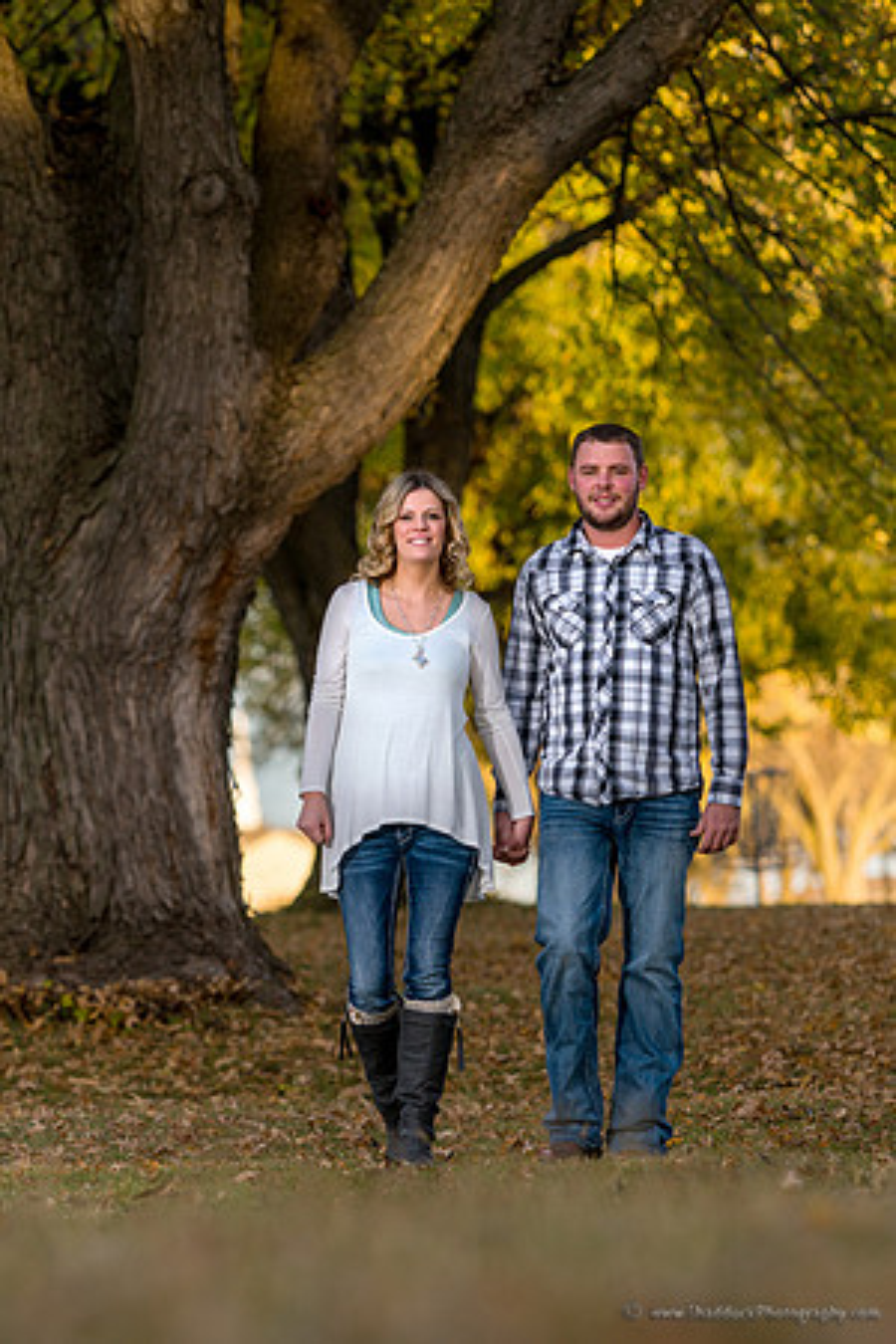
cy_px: 672
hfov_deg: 8.6
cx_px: 448
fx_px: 5973
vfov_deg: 12.8
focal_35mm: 160
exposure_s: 1/320
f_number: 3.5
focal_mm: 160
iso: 200
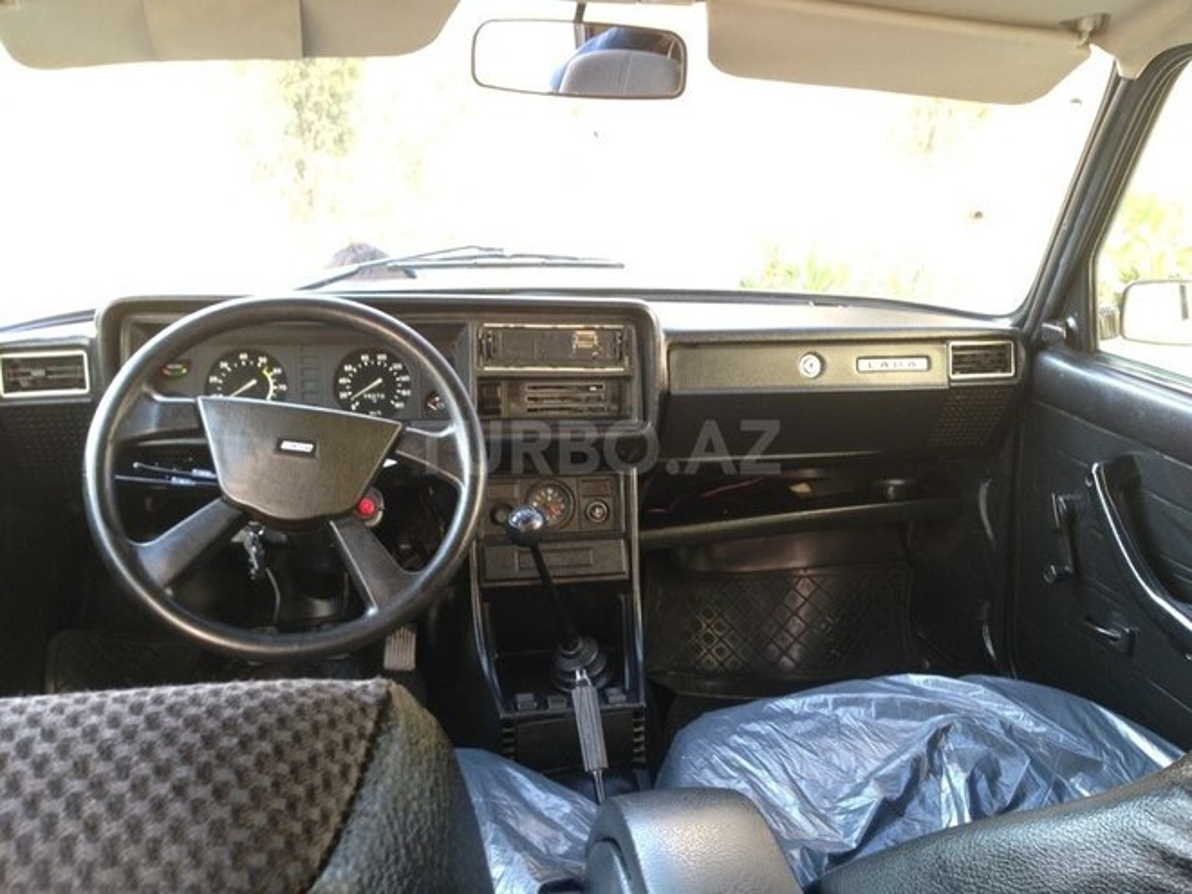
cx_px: 596
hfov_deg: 55.4
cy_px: 447
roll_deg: -2.8
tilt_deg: -12.0
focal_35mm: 33
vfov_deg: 42.9
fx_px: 1136
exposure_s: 1/20
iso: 64
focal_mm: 4.12
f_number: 2.4
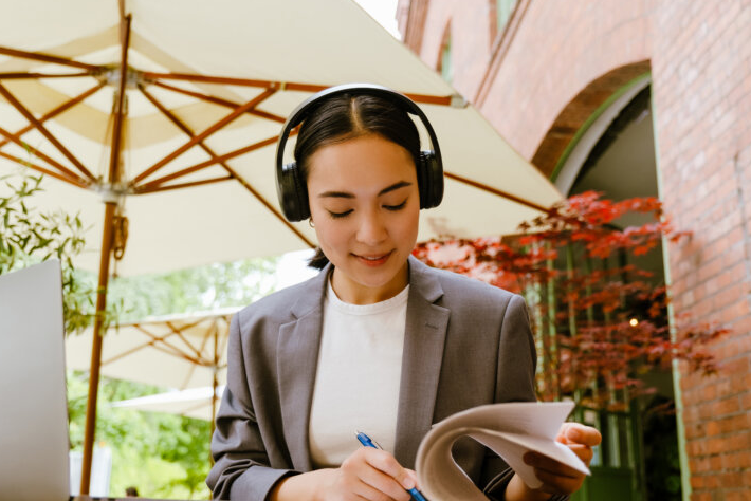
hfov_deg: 48.4
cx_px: 383
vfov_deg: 33.4
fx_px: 835
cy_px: 256
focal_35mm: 40
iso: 320
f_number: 2.8
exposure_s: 1/500
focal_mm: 24.9
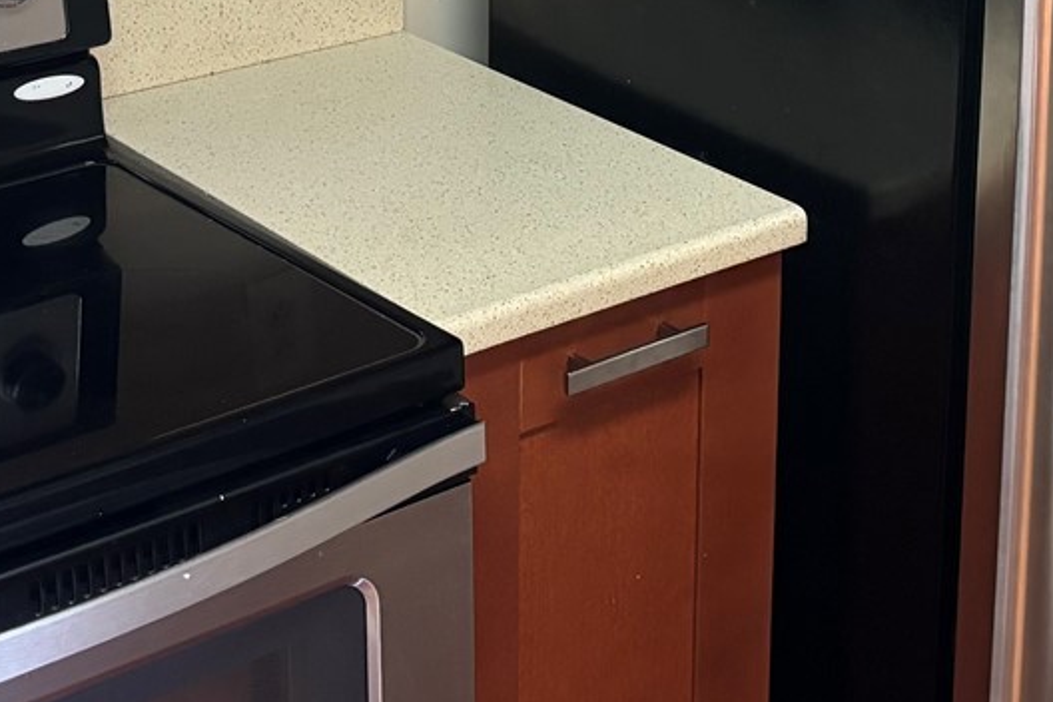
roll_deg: -0.8
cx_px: 614
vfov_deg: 15.8
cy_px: -199
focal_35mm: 82
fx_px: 2398
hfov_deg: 24.7
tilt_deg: -12.9
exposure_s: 1/40
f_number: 1.6
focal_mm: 5.96
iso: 400
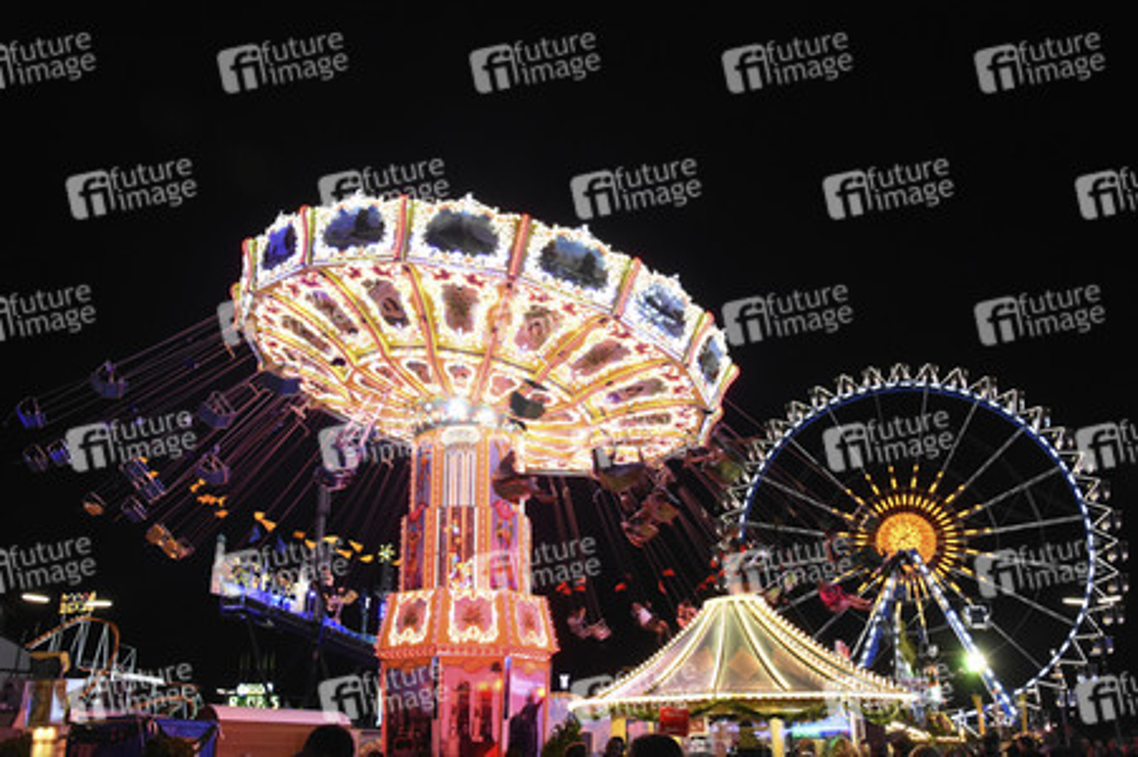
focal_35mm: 32
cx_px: 569
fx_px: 995
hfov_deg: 59.5
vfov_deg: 41.7
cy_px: 378
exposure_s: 1/125
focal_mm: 21
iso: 4000
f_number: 6.3
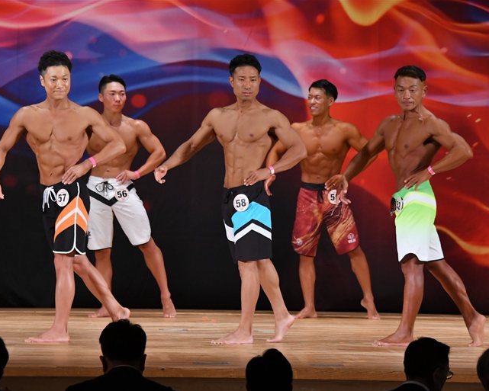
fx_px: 3315
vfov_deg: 6.8
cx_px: 254
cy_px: 196
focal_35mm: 229
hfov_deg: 8.4
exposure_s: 1/400
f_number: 5.6
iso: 3200
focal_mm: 135
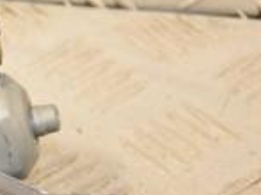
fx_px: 2750
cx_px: -215
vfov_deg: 4.1
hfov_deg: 5.4
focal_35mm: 365
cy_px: 78
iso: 800
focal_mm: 62
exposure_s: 1/200
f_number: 5.6
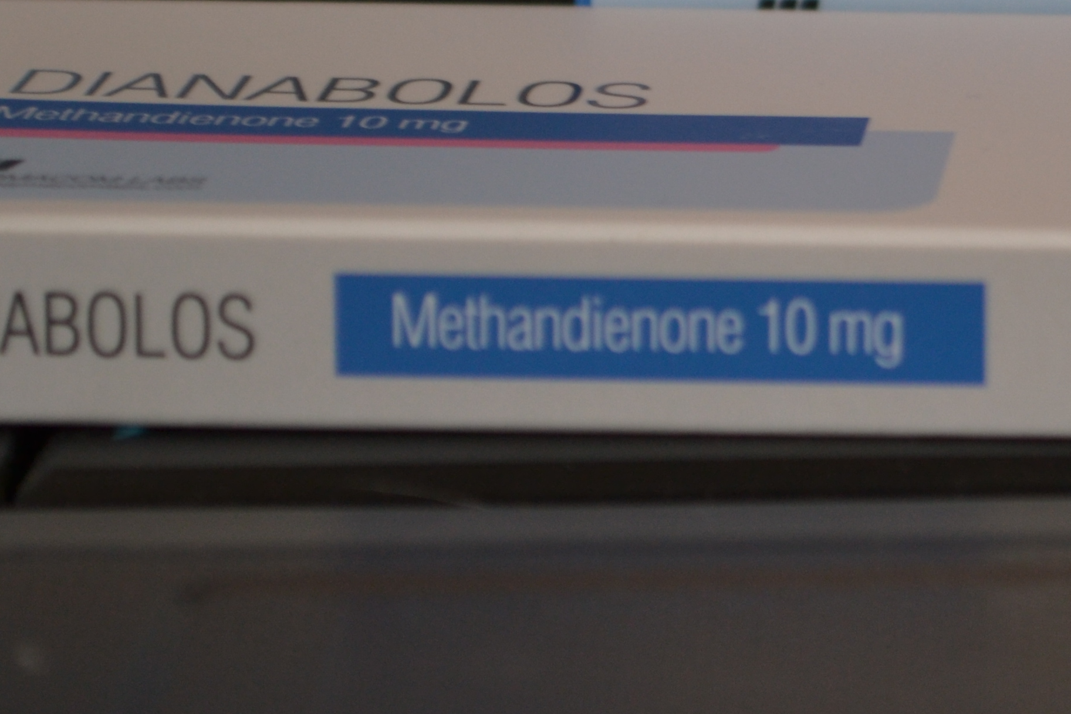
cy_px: -162
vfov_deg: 6.6
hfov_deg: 9.8
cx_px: 1112
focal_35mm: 208
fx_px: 6196
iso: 400
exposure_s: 1/20
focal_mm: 55
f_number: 5.6
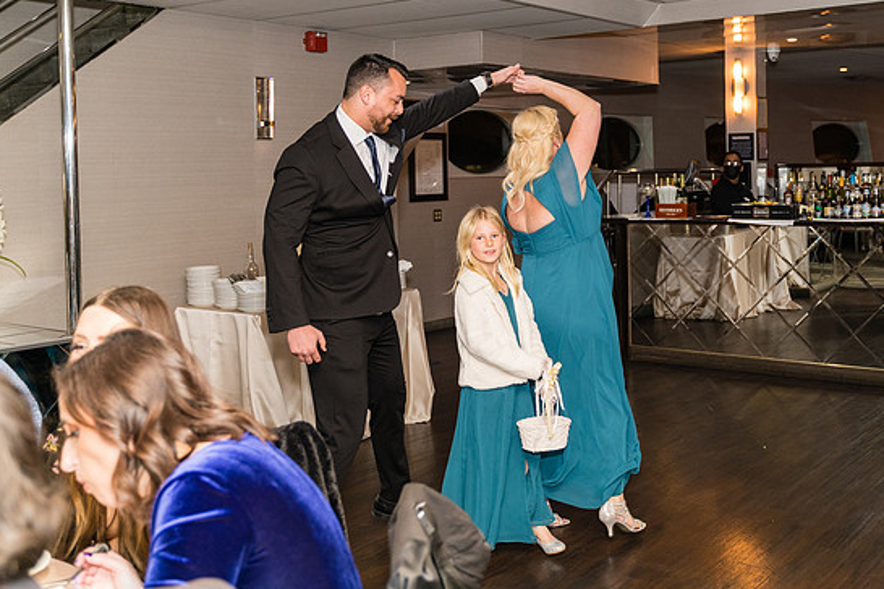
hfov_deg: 47.0
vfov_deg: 32.3
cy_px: 189
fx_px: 1007
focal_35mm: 41
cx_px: 544
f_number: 2.8
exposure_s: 1/250
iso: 1000
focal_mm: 28
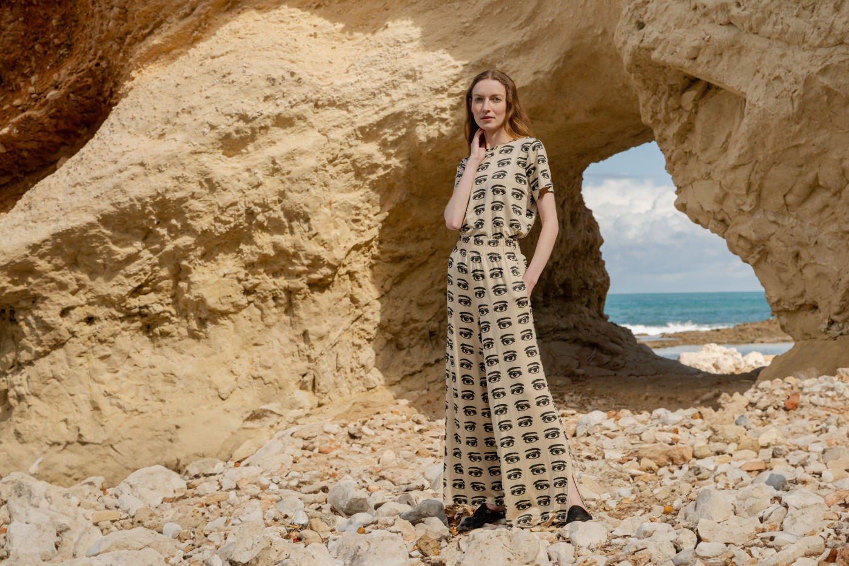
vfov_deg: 25.1
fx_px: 1273
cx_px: 424
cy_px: 283
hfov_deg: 36.9
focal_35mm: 54
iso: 400
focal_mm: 54
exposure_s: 1/1600
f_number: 5.6
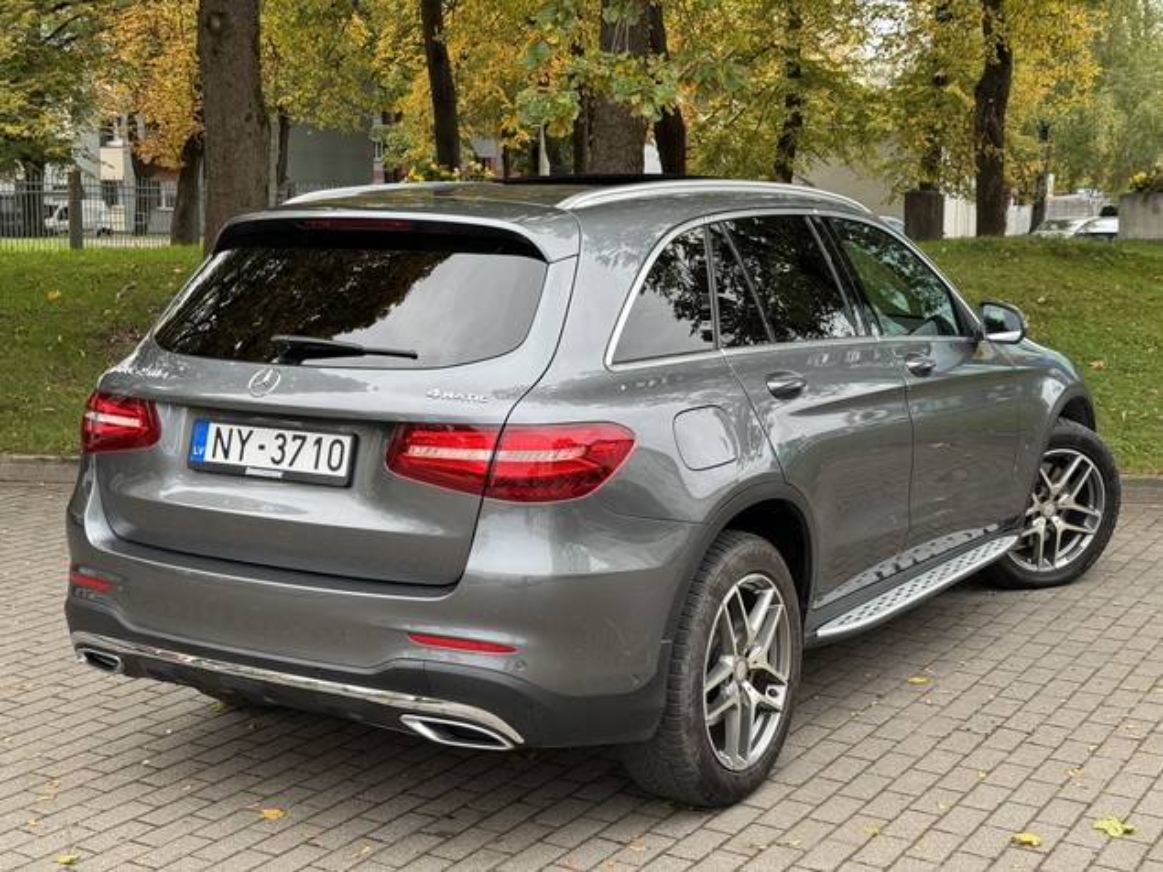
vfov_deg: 30.3
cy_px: 436
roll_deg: -0.2
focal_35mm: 48
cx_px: 582
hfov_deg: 39.7
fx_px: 1612
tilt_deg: -7.6
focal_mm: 6.76
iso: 64
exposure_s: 1/213
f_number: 1.78
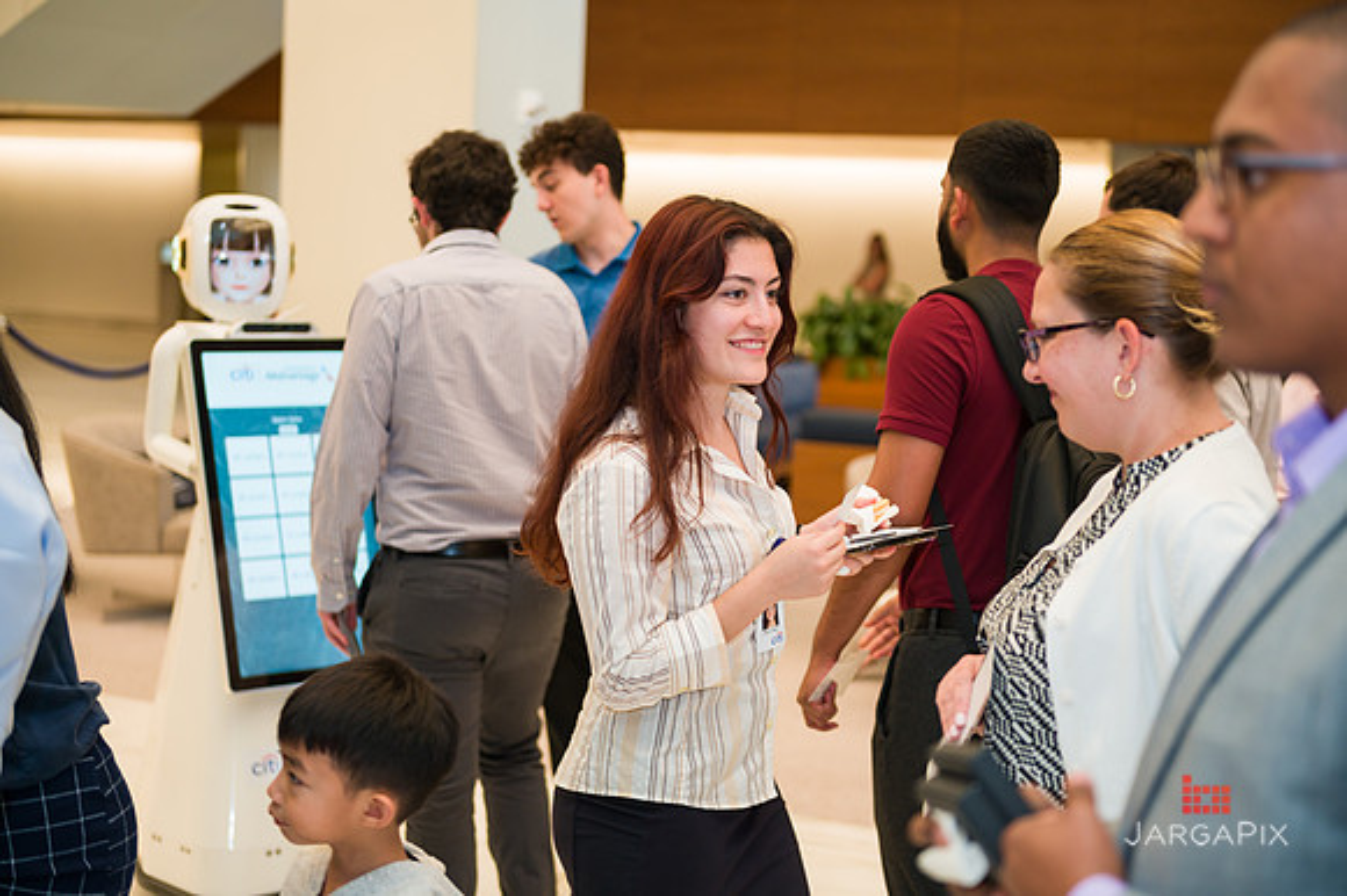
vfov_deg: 23.4
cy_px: 448
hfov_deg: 34.5
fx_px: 2169
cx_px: 674
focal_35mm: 58
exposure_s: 1/200
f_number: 3.2
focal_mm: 58
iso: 400
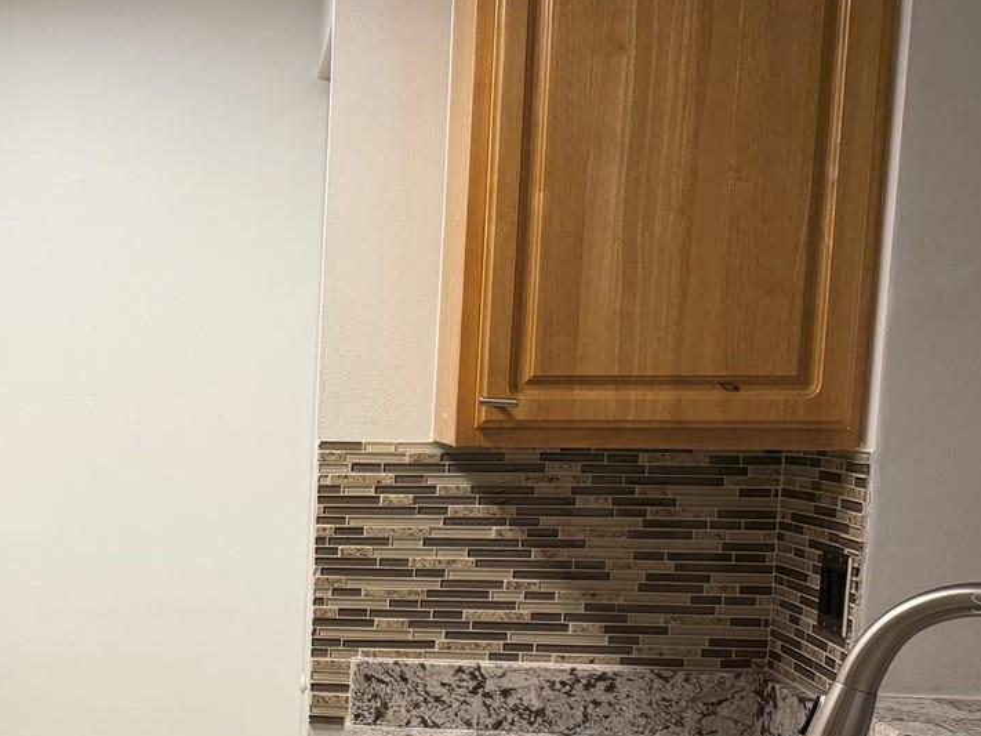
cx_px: -3
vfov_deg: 26.5
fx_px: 1530
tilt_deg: -7.9
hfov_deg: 32.6
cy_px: 602
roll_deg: +0.7
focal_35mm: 54
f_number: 1.78
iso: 125
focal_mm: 6.76
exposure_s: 1/120
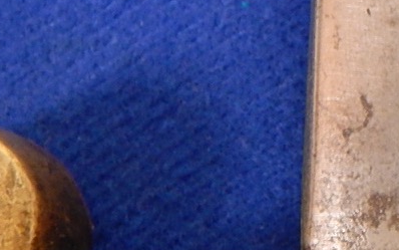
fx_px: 2262
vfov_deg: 6.3
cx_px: 626
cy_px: 17
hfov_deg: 9.7
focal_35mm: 208
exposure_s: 1/10
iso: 400
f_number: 4
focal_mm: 10.9
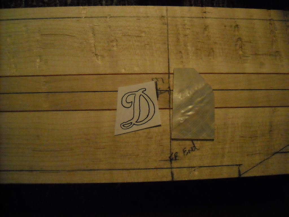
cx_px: 144
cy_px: 108
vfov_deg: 40.7
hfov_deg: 52.6
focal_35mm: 35
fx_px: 292
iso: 800
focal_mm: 5.7
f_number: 2.8
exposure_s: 1/184
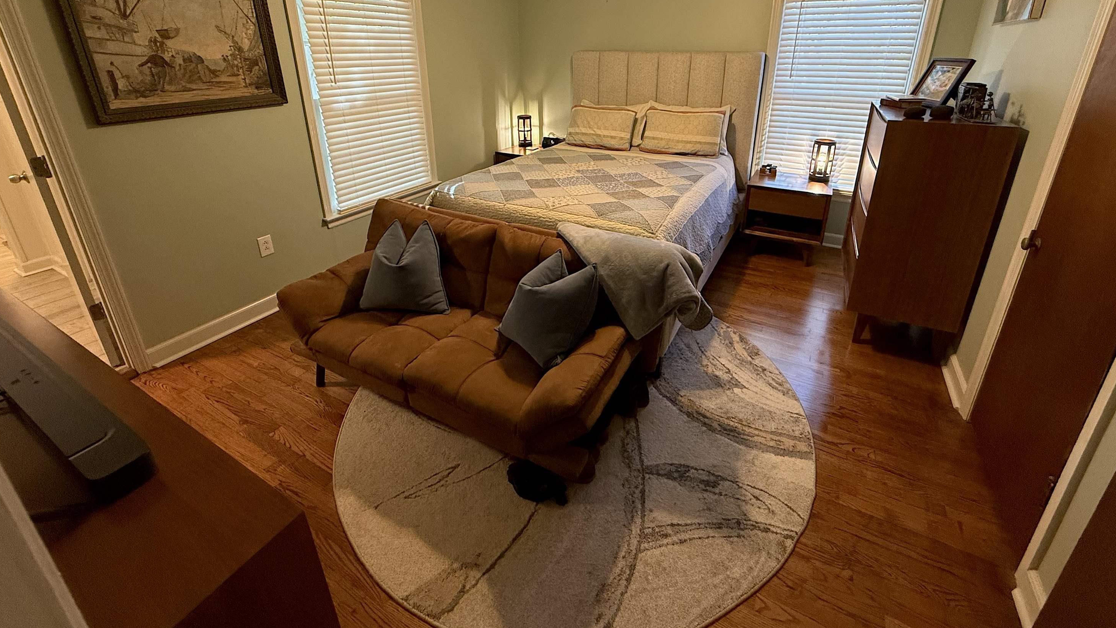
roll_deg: -0.4
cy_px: 210
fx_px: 473
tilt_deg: -19.4
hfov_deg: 99.3
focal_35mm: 16
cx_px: 574
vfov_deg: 65.4
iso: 320
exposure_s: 1/60
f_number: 2.2
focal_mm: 2.22
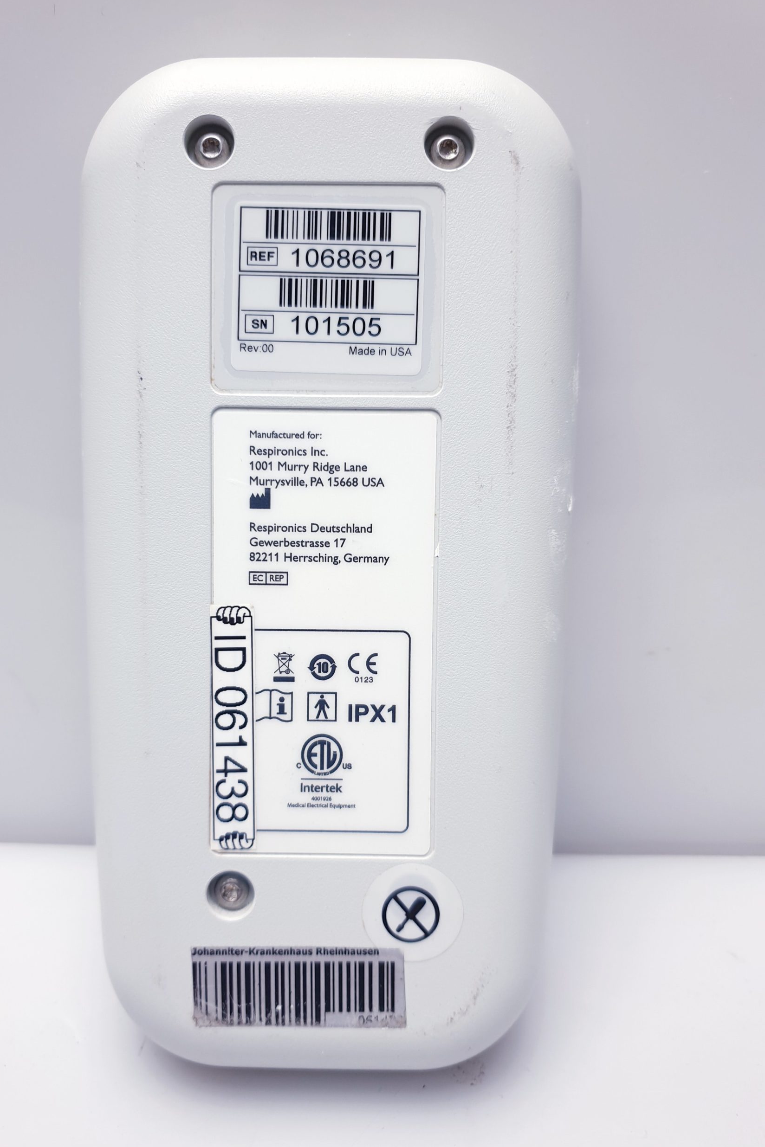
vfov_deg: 65.5
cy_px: 587
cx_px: 335
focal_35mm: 28
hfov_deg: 46.3
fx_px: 892
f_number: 2.4
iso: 50
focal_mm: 4.3
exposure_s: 1/124
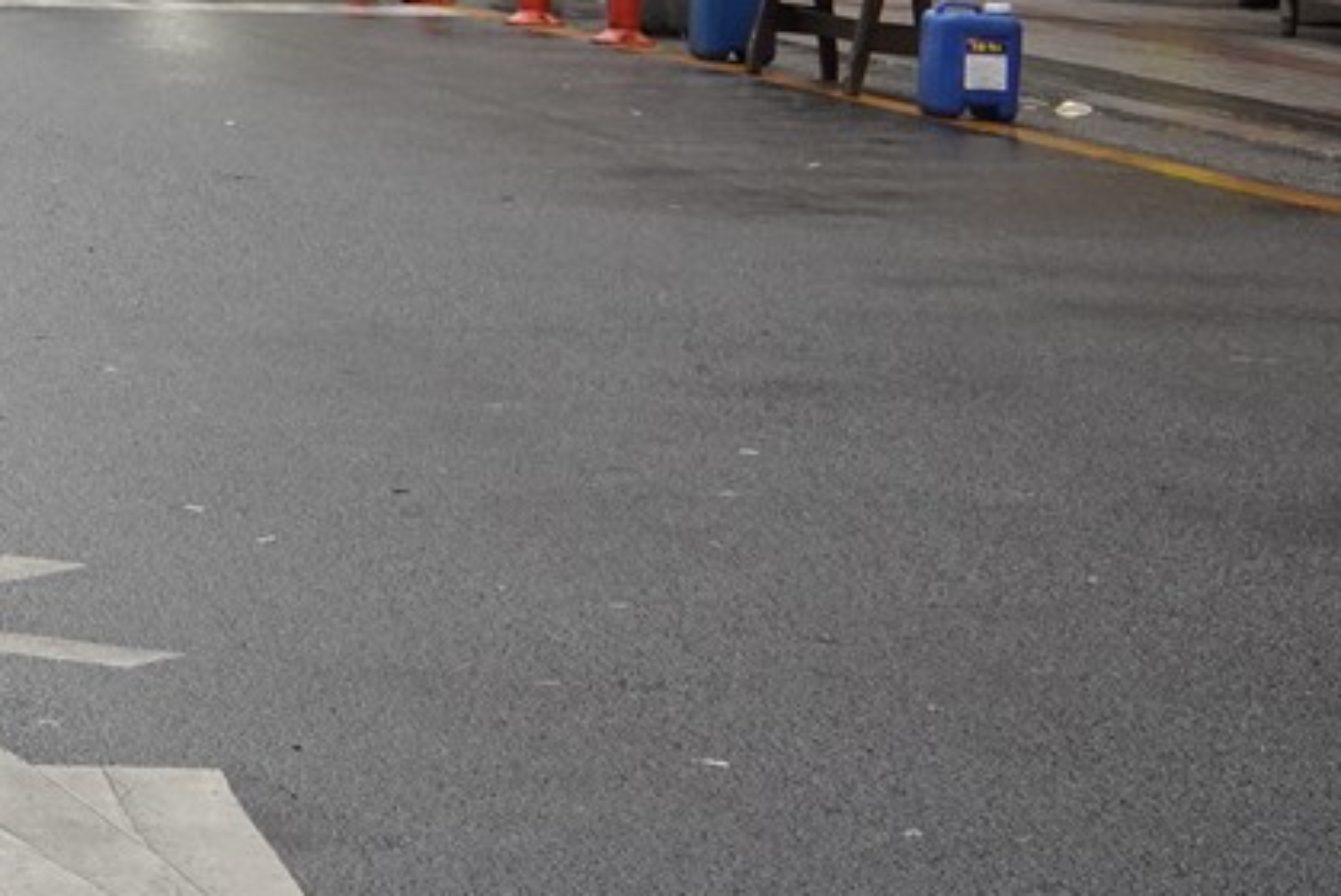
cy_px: -899
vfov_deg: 7.9
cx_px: -1802
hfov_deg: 10.6
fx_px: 6225
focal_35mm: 167
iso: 1600
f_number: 11
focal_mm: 35
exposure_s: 1/125
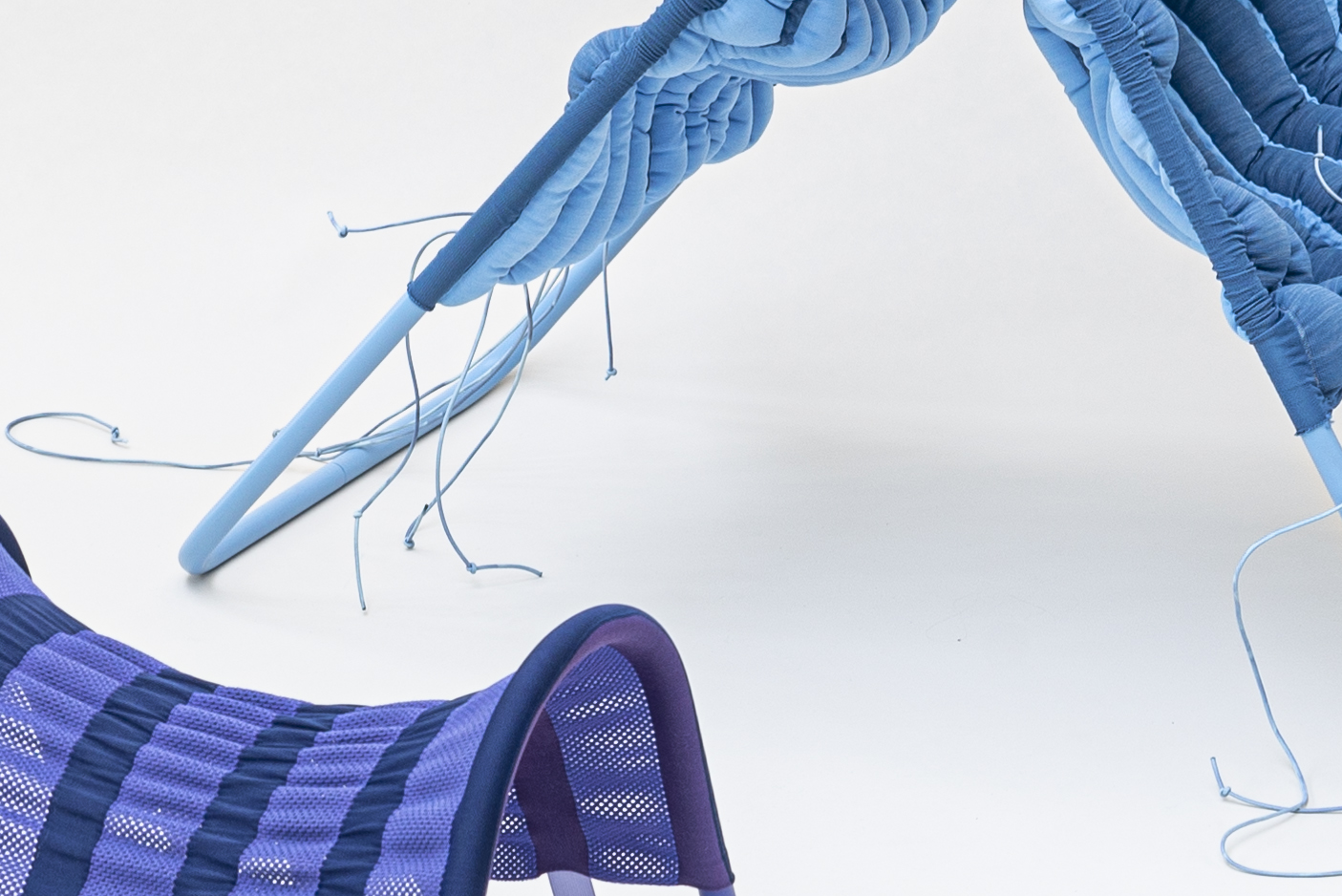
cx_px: 176
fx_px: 6190
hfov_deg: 12.3
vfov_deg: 8.3
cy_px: 412
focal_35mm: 166
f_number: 7.1
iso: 200
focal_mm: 55
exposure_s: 1/20
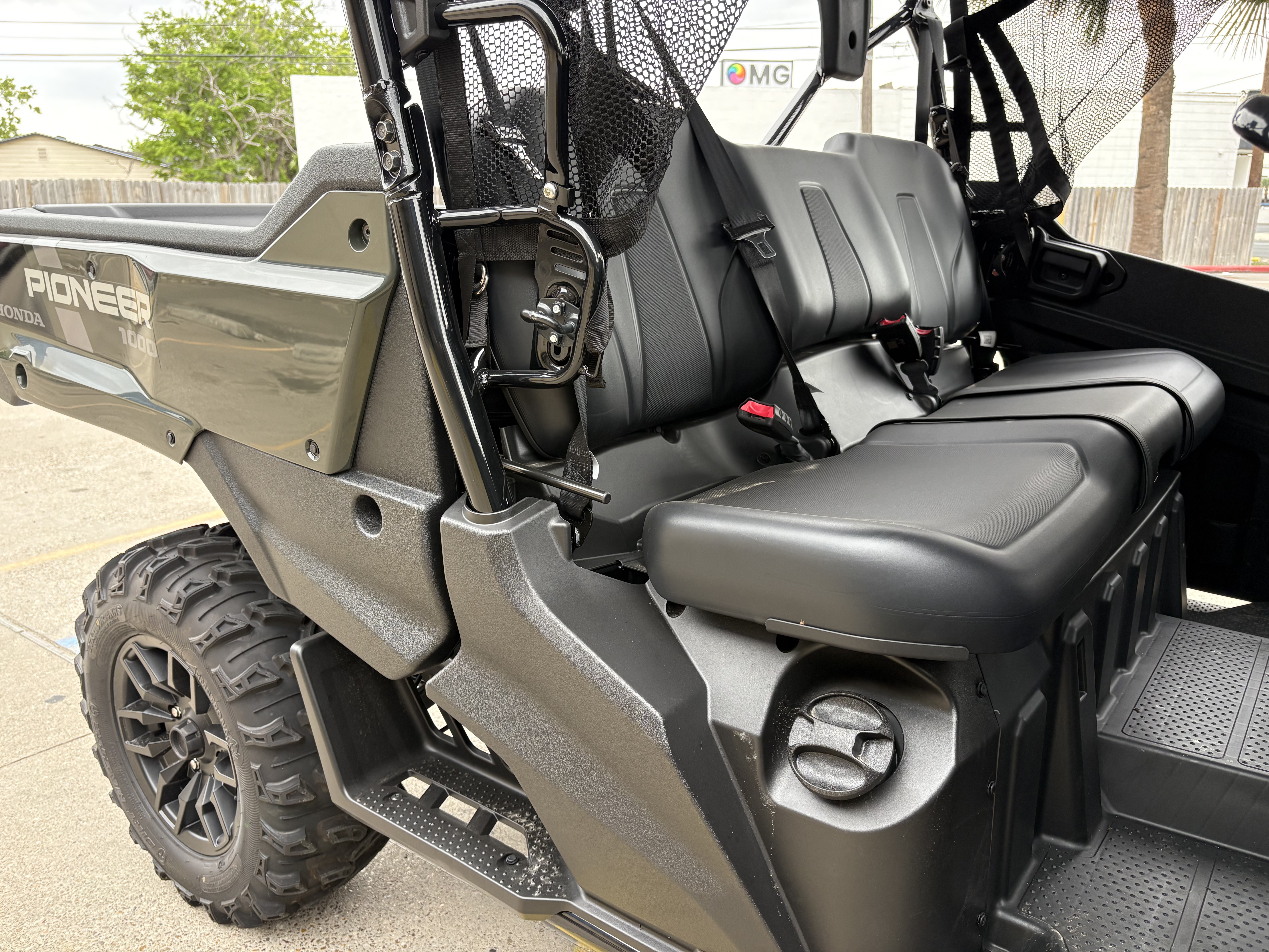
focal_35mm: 26
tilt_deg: -14.6
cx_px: 634
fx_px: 953
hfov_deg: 67.3
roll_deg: +0.3
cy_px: 476
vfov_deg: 53.1
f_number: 1.6
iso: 125
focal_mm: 5.96
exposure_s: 1/163
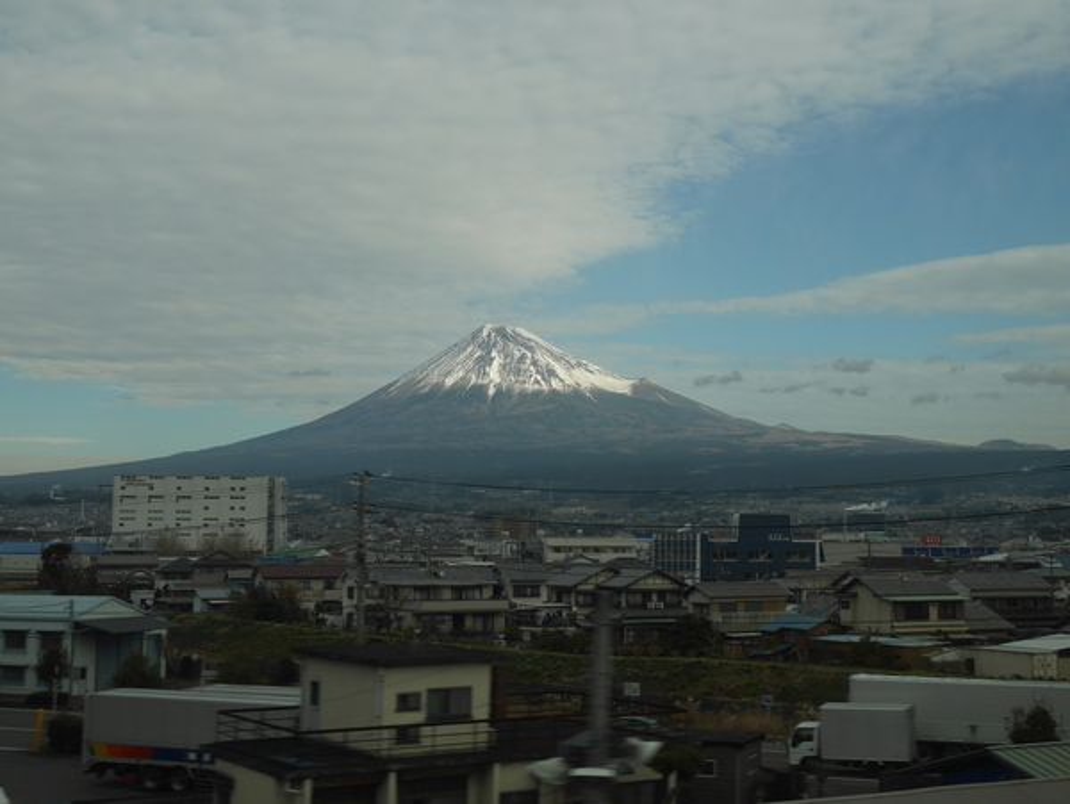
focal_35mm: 46
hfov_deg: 41.2
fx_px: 1423
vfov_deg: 31.6
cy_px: 402
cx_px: 535
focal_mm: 23
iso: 200
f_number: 8
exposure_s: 1/250
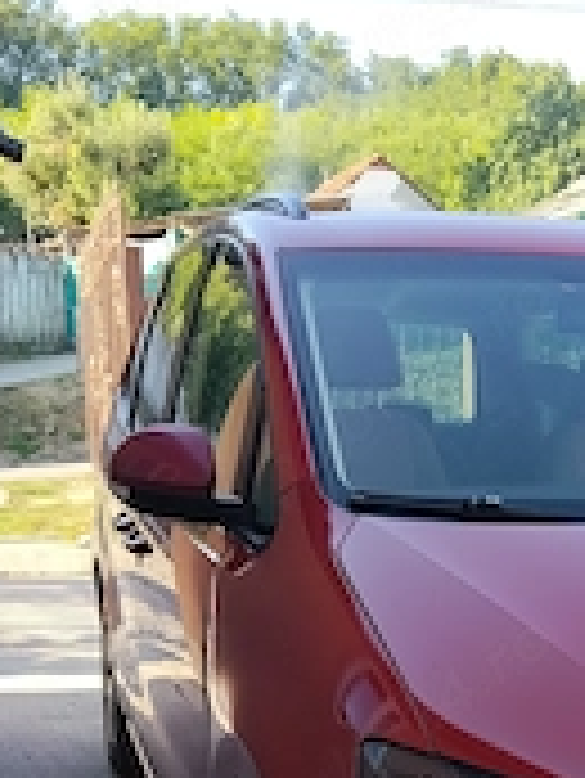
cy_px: 805
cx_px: 562
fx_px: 1508
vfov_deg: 27.1
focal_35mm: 67
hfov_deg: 21.3
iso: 50
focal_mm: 3.96
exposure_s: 1/249
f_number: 1.8
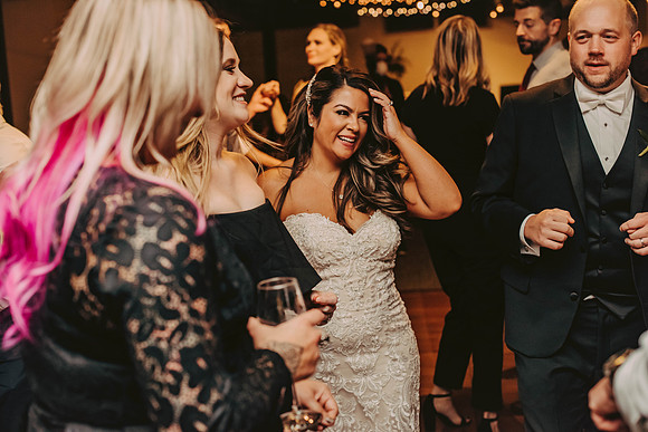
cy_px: 216
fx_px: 900
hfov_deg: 39.6
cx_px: 324
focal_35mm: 50
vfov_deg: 27.0
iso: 2000
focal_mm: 50
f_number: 3.2
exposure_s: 1/200
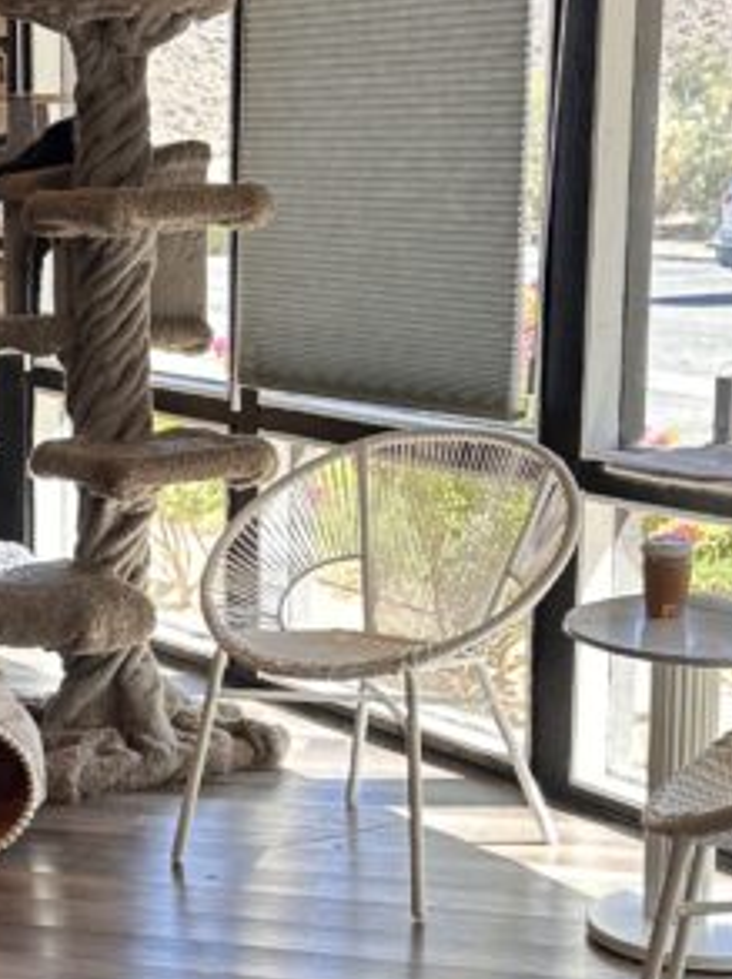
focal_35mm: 84
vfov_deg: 23.3
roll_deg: -0.5
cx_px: 90
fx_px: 2374
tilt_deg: -10.6
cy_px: 605
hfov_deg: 17.3
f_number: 1.78
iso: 64
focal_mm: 6.86
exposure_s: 1/197
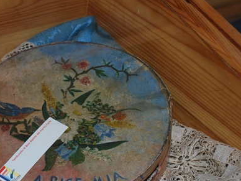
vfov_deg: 16.6
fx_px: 620
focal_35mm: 89
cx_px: 58
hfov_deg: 21.8
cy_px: 101
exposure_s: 1/60
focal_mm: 40
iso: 200
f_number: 4.5
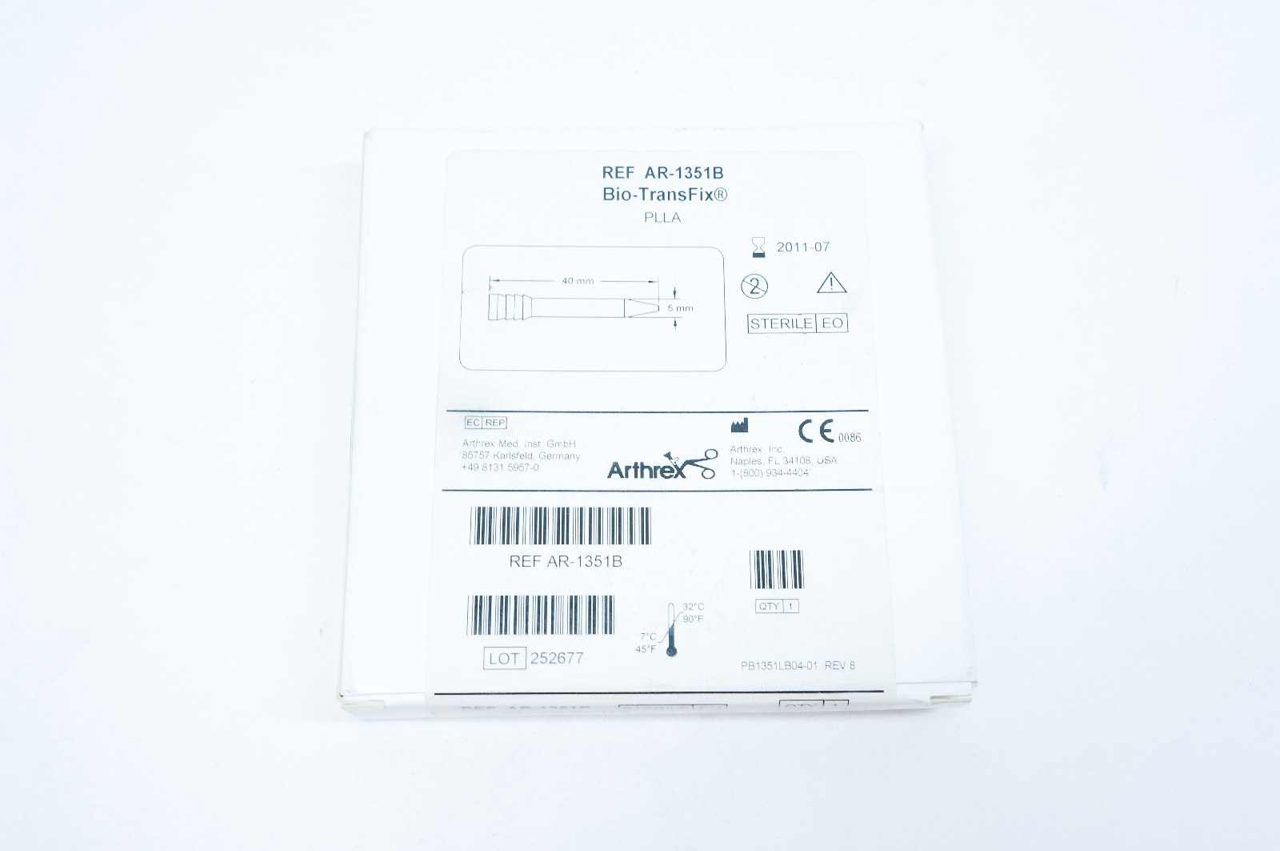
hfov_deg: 49.6
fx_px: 1385
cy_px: 426
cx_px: 640
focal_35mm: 39
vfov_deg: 34.1
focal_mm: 26
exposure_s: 1/50
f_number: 7.1
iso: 400
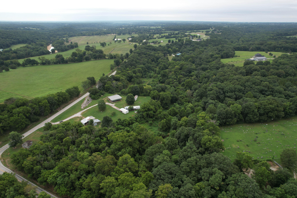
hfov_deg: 78.6
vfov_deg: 57.2
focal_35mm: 22
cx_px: 148
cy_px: 99
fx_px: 181
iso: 100
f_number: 2.8
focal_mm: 8.38
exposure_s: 1/640
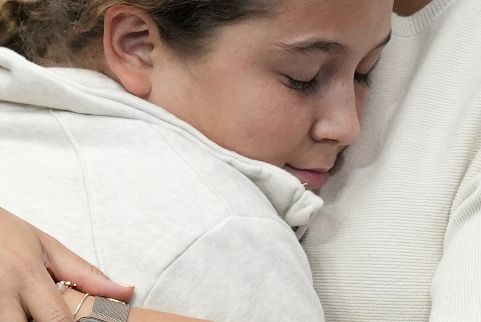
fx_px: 23518
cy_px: 72
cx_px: 241
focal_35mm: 1759
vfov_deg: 0.8
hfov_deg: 1.2
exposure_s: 1/500
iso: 1250
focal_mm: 300
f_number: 2.8
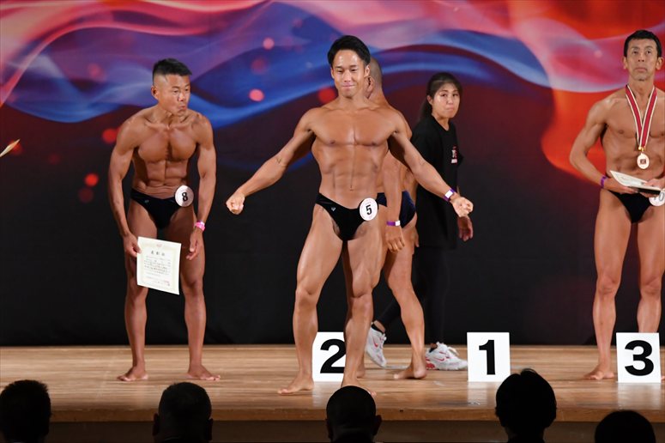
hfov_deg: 9.2
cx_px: 332
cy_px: 222
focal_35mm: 225
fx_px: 4154
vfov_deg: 6.1
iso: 3200
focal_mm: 150
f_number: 5.6
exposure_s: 1/400
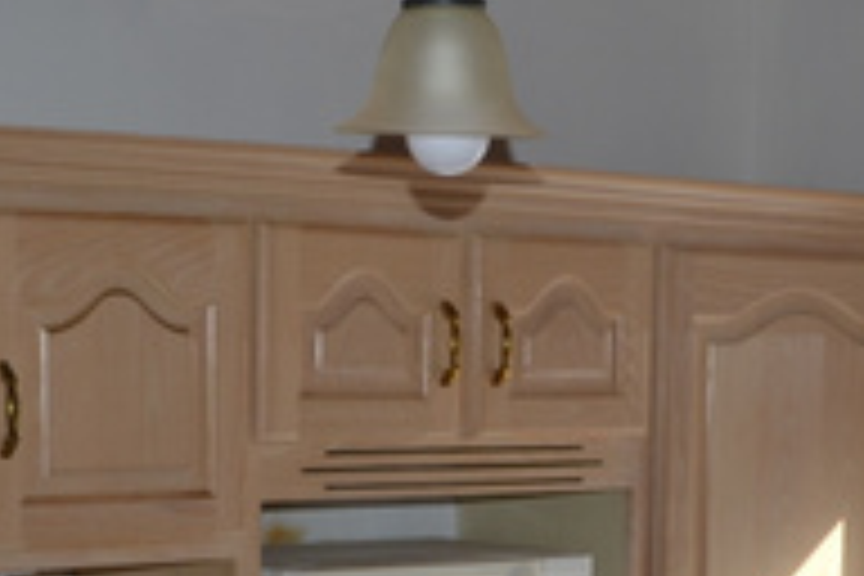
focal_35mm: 90
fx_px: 2160
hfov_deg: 22.6
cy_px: 736
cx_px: 428
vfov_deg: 14.6
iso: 100
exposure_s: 1/200
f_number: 5
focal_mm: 18
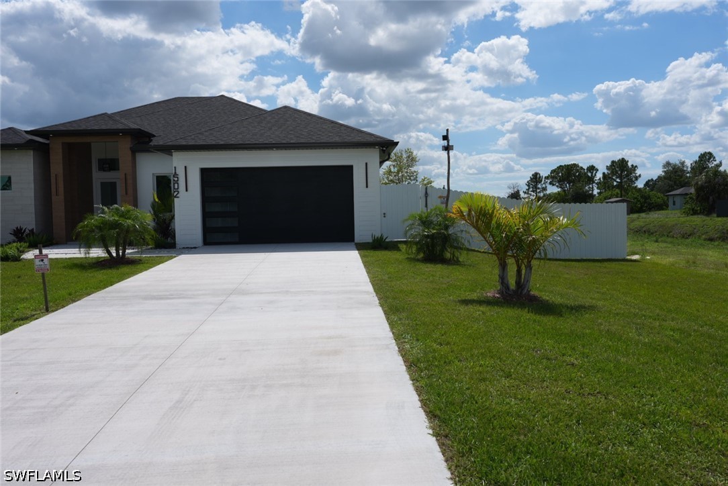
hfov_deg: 65.4
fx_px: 566
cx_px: 364
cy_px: 243
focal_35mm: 28
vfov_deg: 46.5
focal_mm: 28
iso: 100
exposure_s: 1/500
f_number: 8
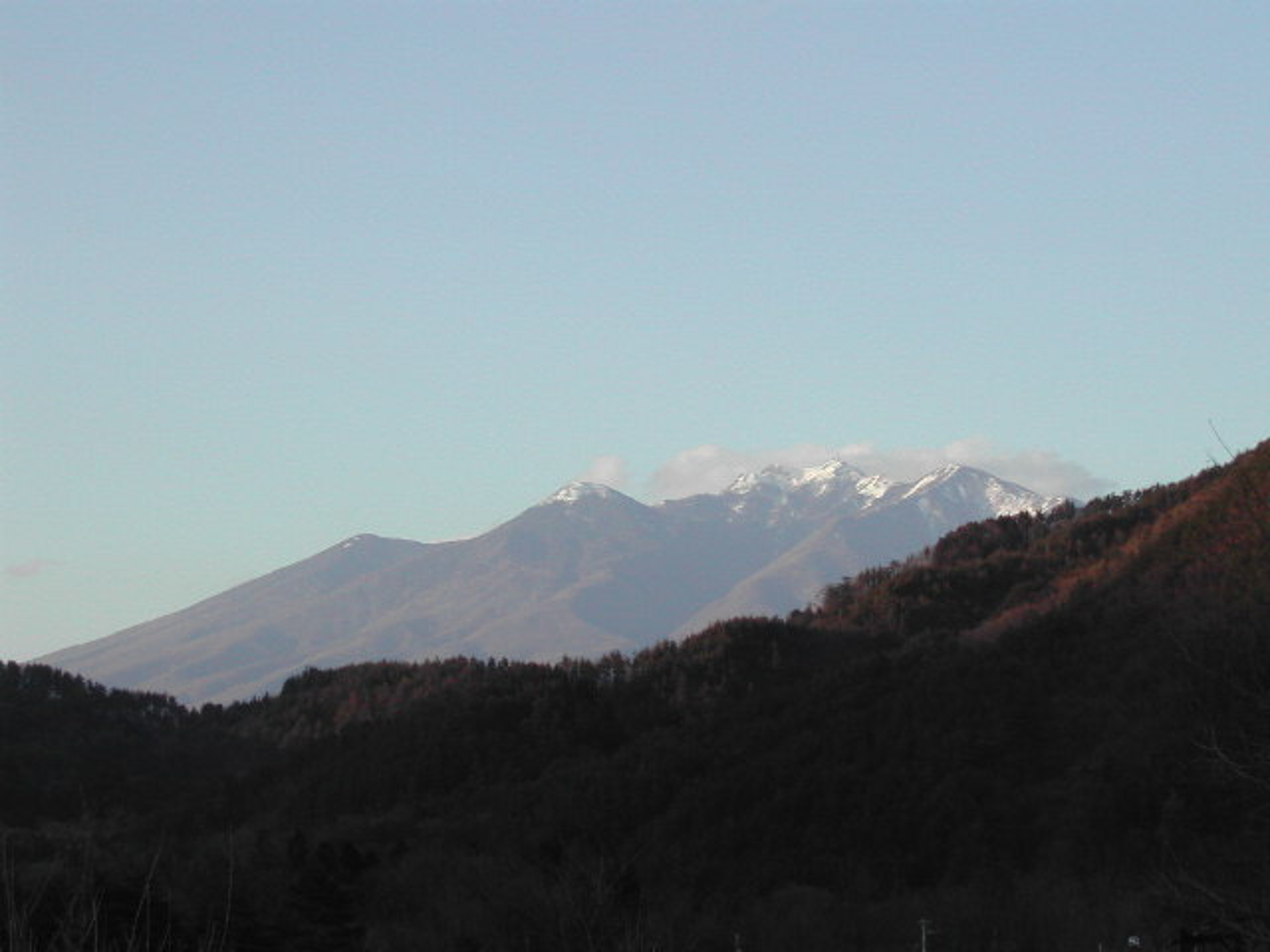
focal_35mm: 38
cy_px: 476
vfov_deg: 37.7
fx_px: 1394
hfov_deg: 49.0
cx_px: 635
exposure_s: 1/295
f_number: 4.9
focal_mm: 24
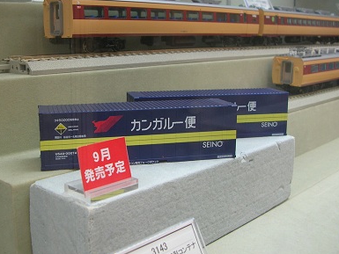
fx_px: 441
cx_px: 131
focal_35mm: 45
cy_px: 105
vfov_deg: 32.1
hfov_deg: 41.8
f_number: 2.8
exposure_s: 1/16
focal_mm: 5.8
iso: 50
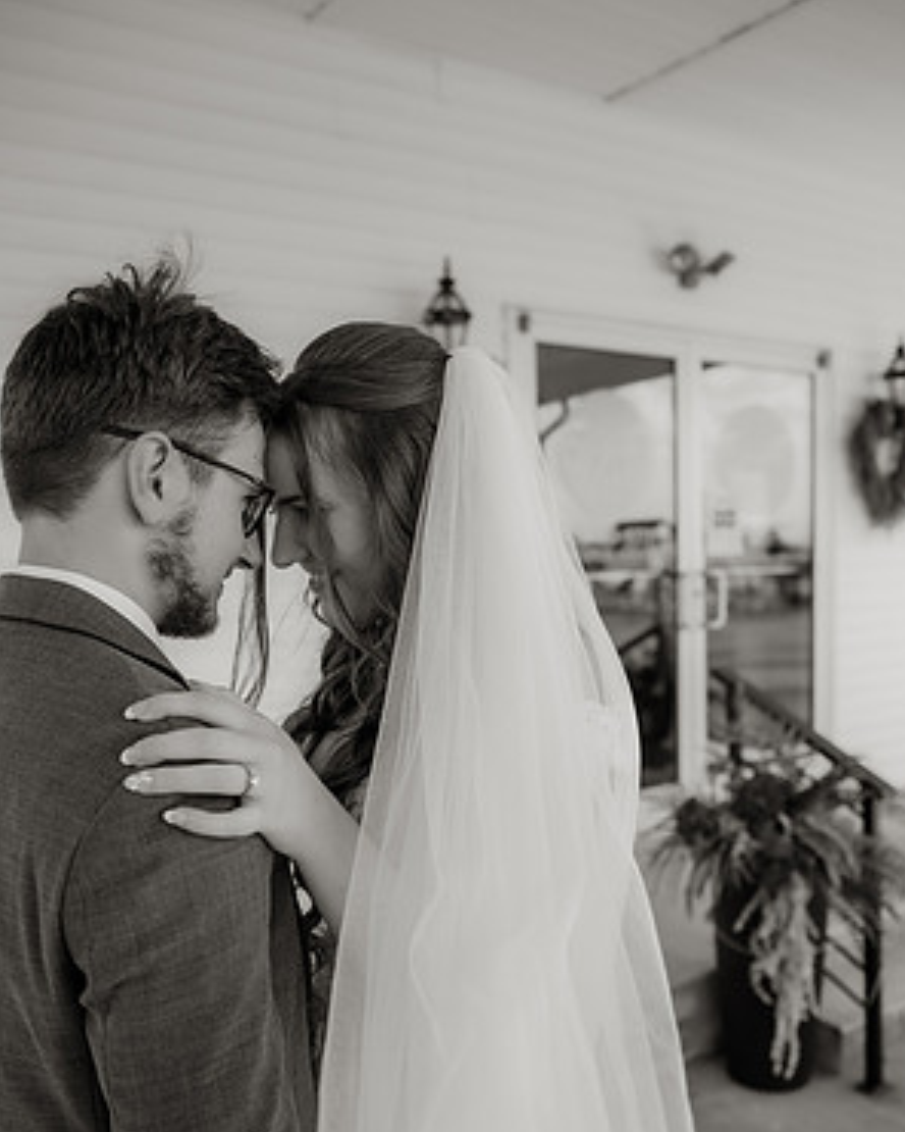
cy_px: 682
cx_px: 456
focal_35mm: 32
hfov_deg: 45.8
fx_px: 1071
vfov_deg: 55.2
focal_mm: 19
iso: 400
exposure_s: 1/2500
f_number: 1.8
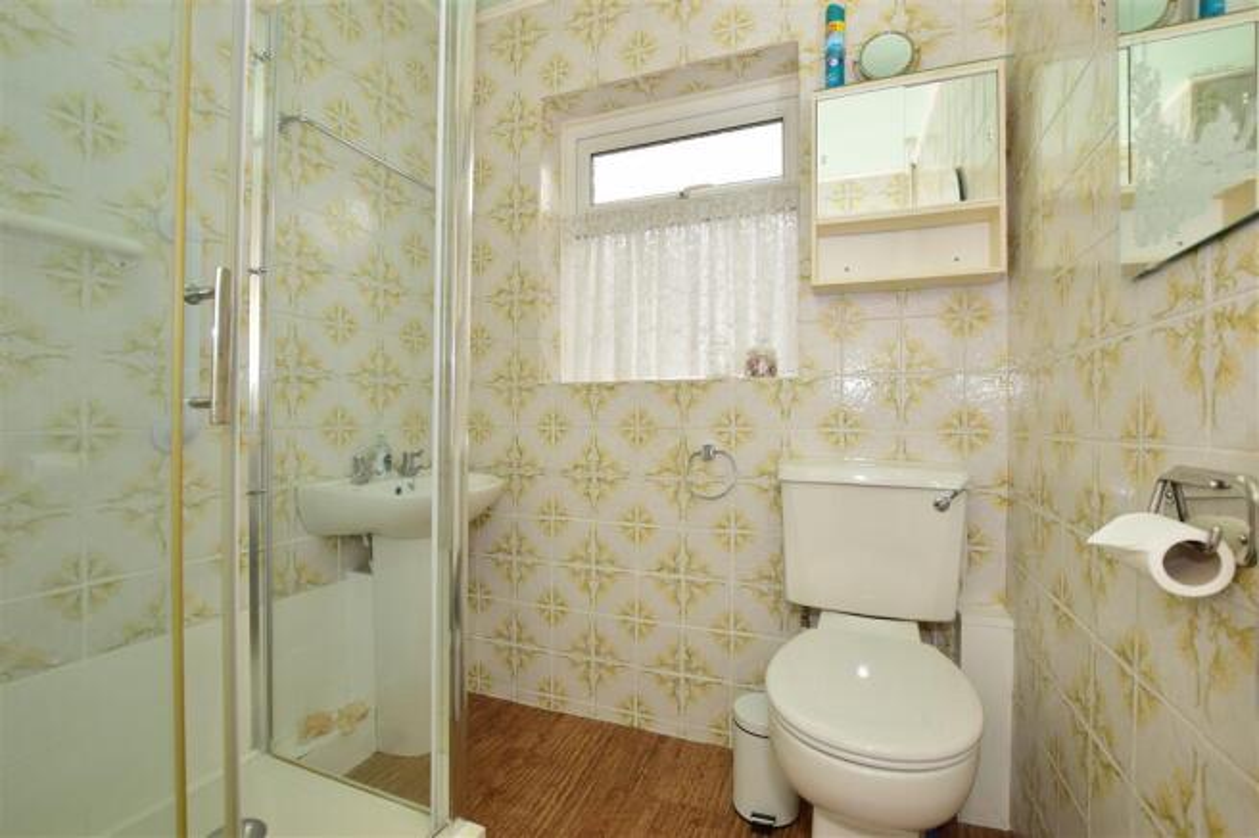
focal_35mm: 15
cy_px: 419
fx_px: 524
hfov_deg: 100.4
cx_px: 630
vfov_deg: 77.3
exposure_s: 1/200
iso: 320
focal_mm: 10
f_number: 8
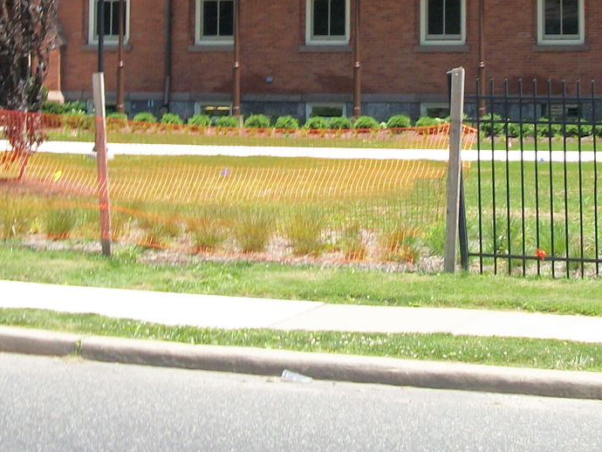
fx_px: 1548
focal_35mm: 89
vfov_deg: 16.1
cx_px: 384
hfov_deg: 21.9
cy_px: -65
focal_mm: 5.7
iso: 80
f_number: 8.8
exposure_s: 1/80
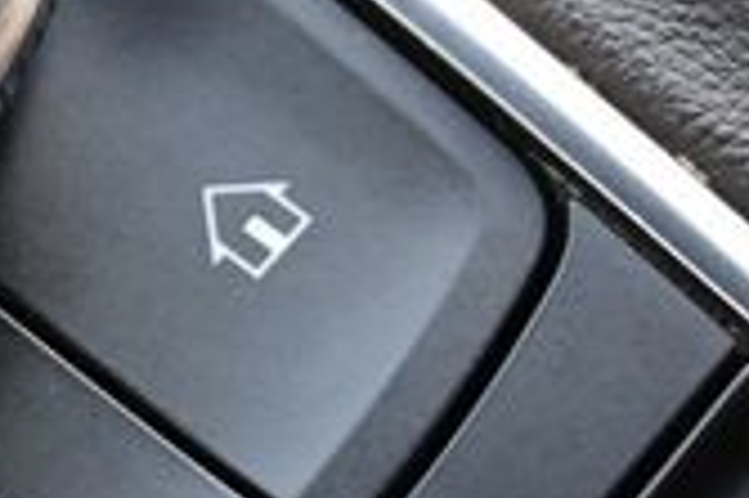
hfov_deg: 11.4
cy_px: -170
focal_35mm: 172
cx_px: -453
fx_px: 3575
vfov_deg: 7.9
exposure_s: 1/50
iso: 450
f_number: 4.8
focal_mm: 30
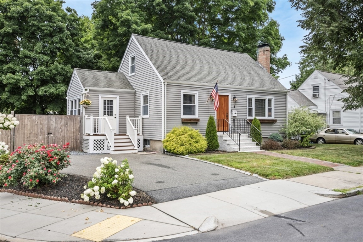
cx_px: 182
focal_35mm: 30
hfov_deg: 61.9
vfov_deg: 43.6
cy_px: 121
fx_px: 303
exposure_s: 1/1600
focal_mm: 20
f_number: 4.5
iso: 500
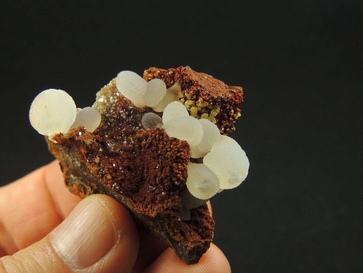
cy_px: 136
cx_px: 182
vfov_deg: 26.6
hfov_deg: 34.9
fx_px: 577
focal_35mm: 55
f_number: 3.7
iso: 100
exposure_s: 1/160
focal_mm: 9.8
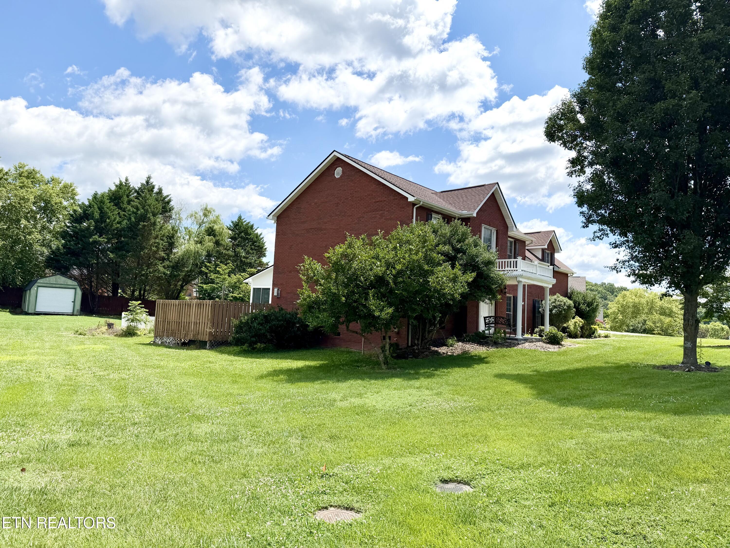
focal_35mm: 24
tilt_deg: +7.2
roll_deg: -0.6
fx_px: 506
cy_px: 274
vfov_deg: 56.8
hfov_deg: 71.6
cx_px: 365
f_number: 1.78
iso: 80
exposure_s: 1/6173
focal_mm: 6.76
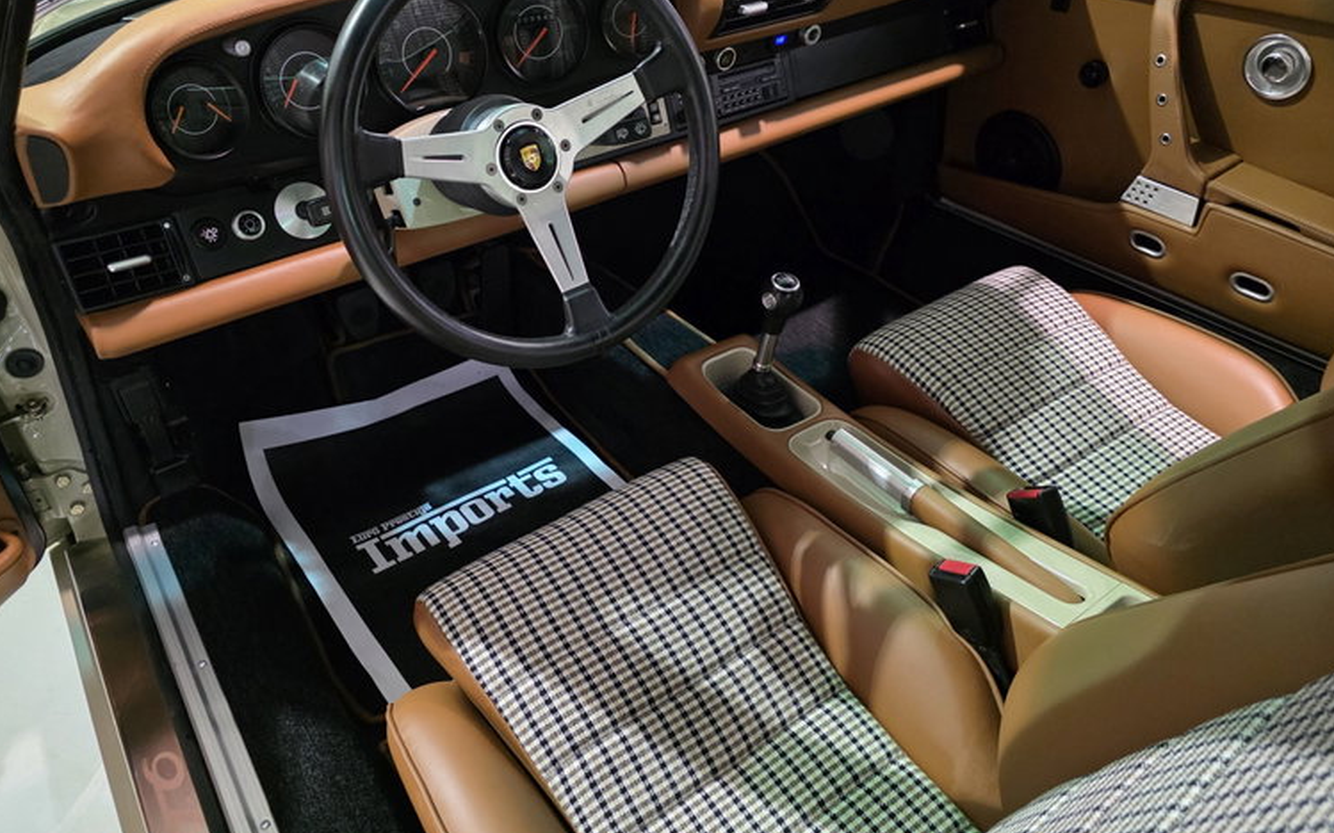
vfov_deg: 49.2
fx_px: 909
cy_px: 376
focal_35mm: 25
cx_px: 673
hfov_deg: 72.5
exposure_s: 1/60
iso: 2000
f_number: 1.7
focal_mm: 6.3
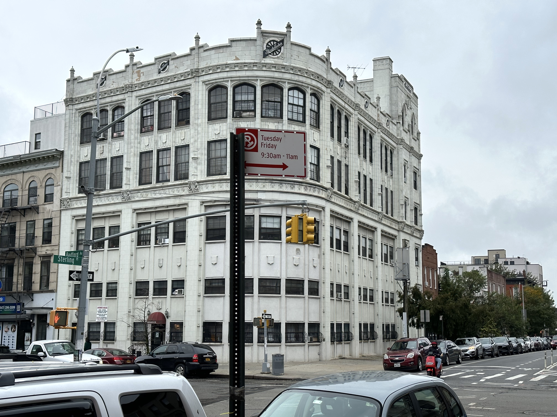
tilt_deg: +6.9
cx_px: 278
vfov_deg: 30.3
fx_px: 772
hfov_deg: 39.7
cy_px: 208
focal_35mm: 48
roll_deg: -0.3
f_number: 1.78
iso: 64
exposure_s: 1/2203
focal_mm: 6.86
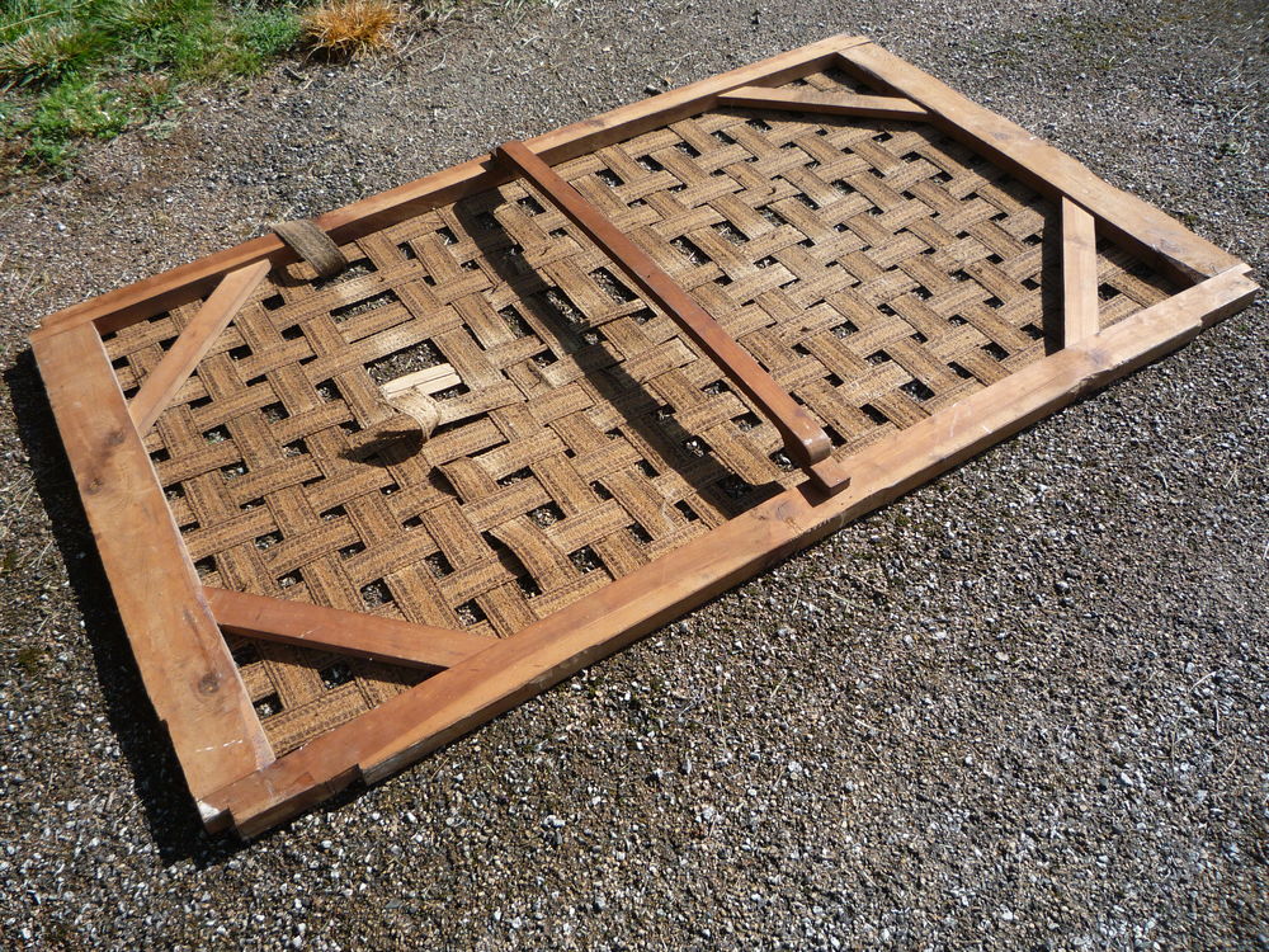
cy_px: 476
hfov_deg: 60.0
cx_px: 634
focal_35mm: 30
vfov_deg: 46.8
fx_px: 1100
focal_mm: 5.2
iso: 100
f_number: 4
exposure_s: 1/400
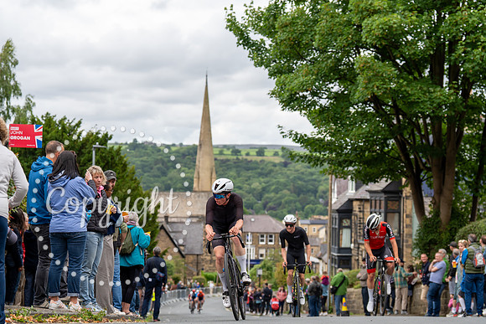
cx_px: 243
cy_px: 162
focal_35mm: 74
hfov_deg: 27.3
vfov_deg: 18.4
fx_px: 999
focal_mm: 74
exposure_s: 1/800
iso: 400
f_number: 3.5
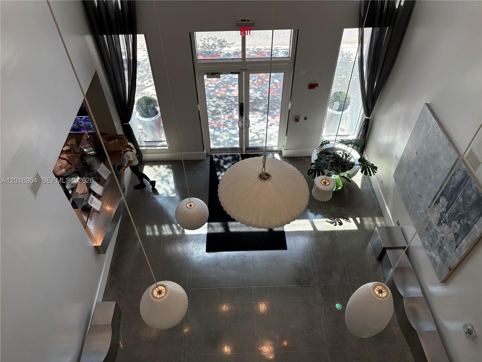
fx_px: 362
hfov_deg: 67.3
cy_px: 181
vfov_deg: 53.1
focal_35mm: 26
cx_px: 241
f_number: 1.6
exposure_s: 1/241
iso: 80
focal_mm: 5.96
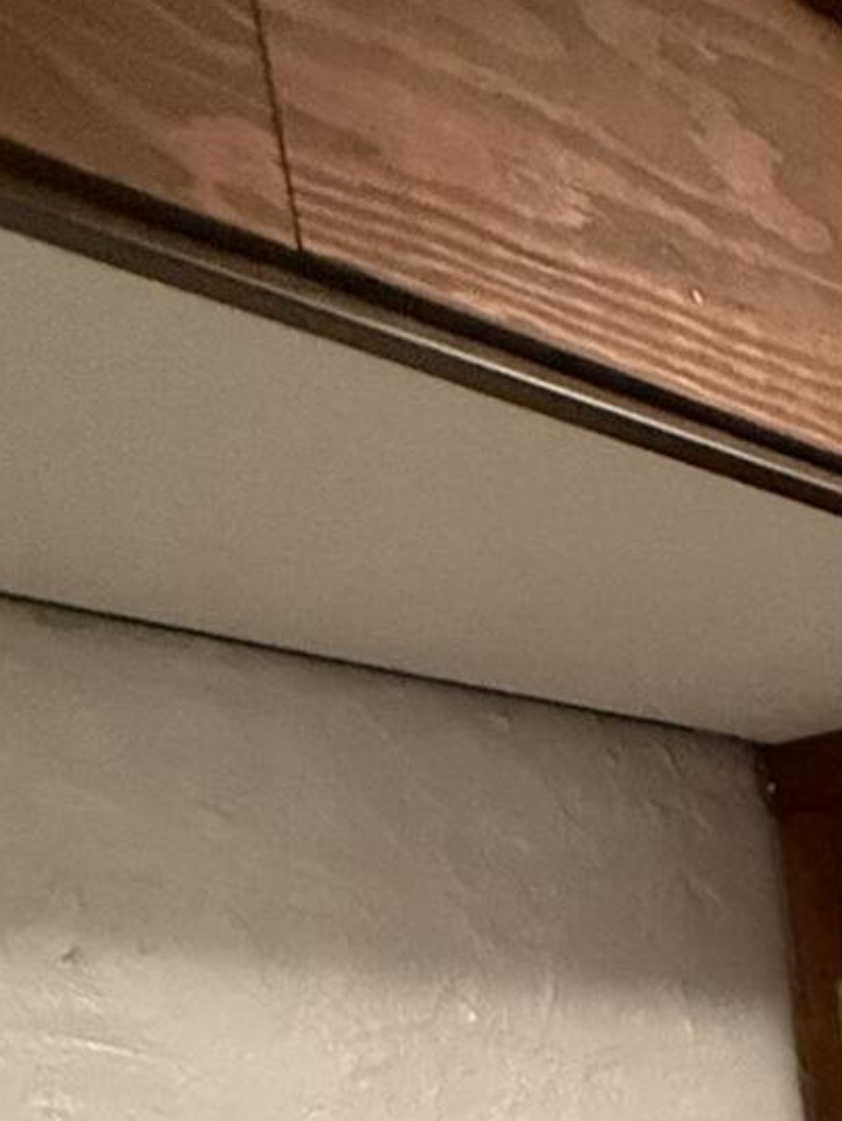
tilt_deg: -18.0
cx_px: 1444
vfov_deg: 25.5
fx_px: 1685
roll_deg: +0.4
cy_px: 1757
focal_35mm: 52
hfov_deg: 20.9
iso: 500
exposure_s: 1/60
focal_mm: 2.22
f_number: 2.2
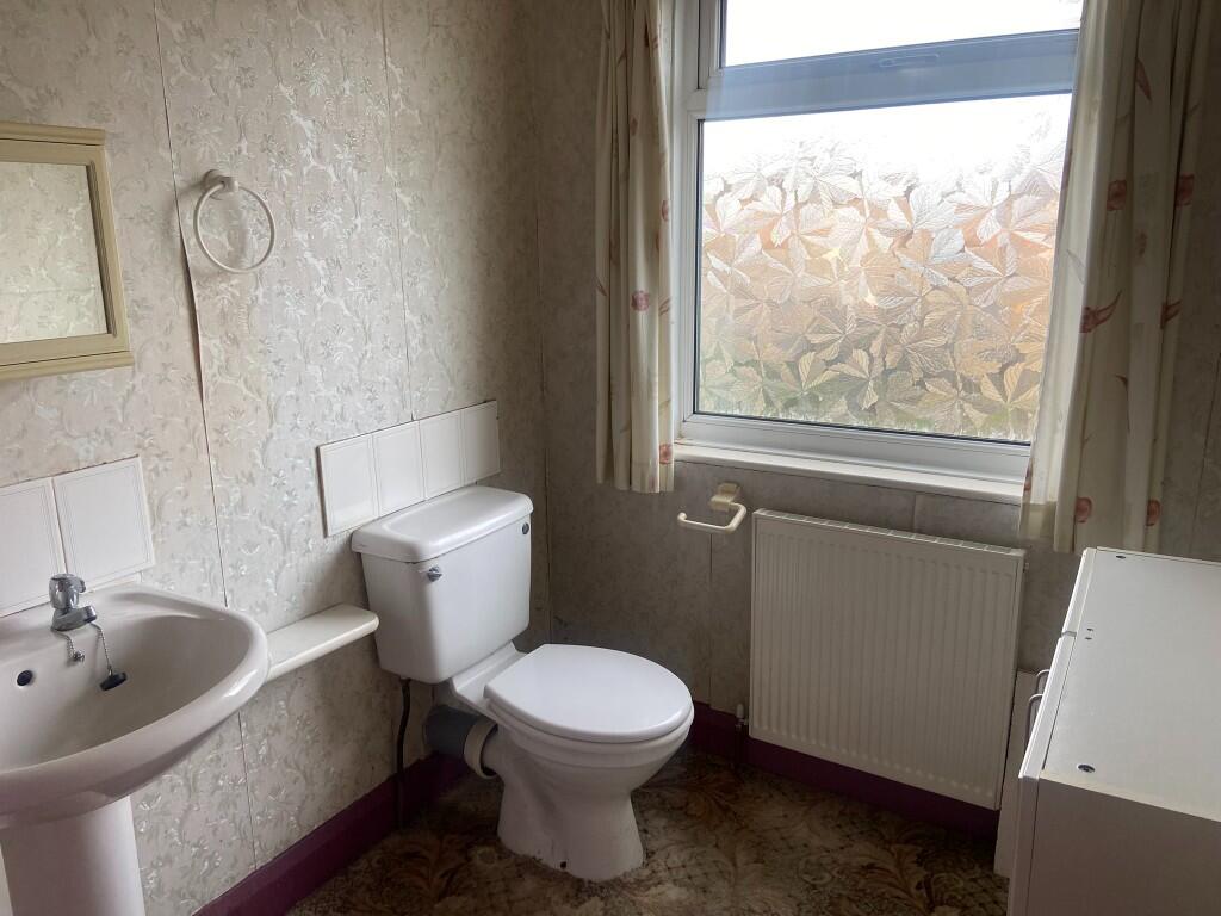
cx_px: 610
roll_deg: +1.1
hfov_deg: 67.3
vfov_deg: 53.1
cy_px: 458
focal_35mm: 26
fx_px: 917
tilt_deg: -13.6
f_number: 1.8
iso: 80
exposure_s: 1/121
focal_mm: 4.25
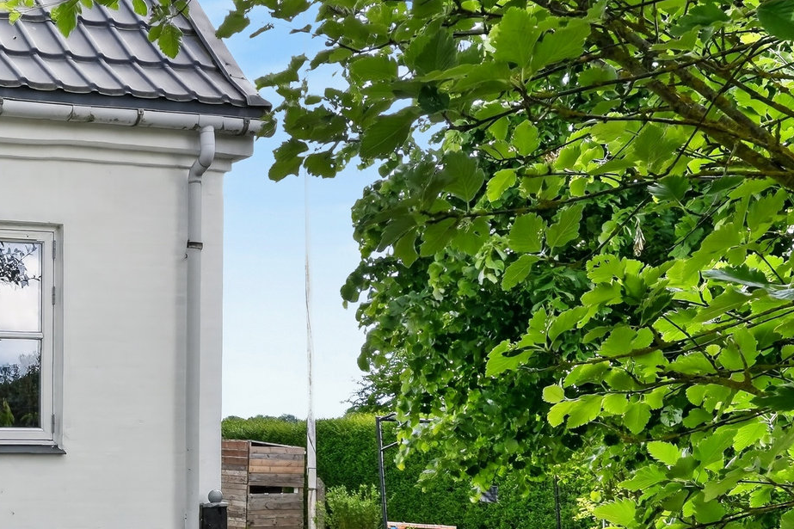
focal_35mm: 61
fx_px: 1345
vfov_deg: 21.9
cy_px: 444
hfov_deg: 28.9
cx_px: -136
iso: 400
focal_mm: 22
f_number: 8
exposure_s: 1/50
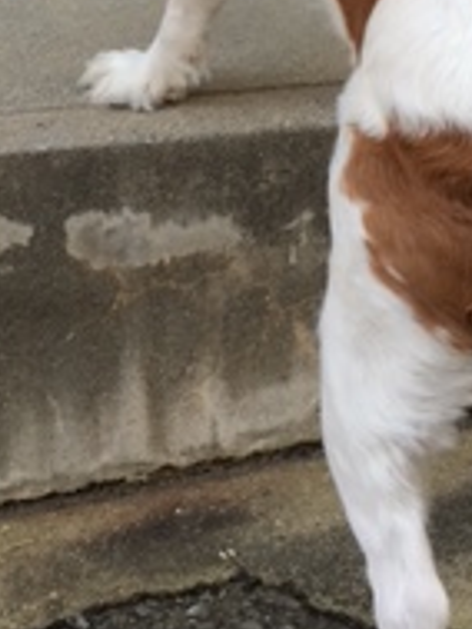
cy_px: -106
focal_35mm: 98
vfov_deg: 19.0
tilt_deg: -11.1
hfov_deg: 15.1
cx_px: 276
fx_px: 1780
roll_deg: +1.0
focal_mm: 4.15
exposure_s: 1/60
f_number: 2.2
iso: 32
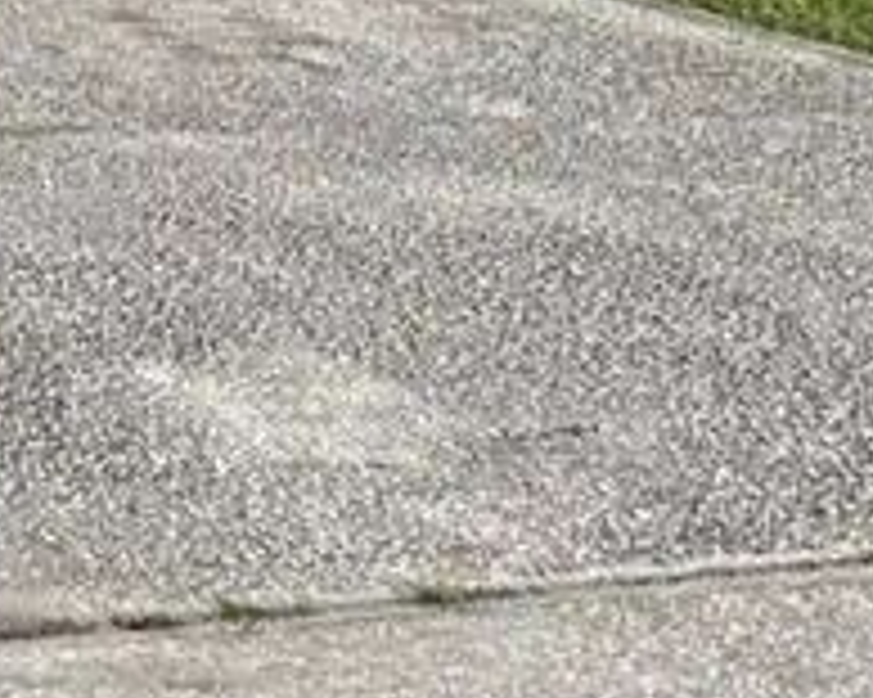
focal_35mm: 134
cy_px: -675
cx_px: -1148
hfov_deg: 11.9
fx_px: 3460
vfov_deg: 10.6
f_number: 1.6
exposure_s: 1/4329
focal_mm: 5.96
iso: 50
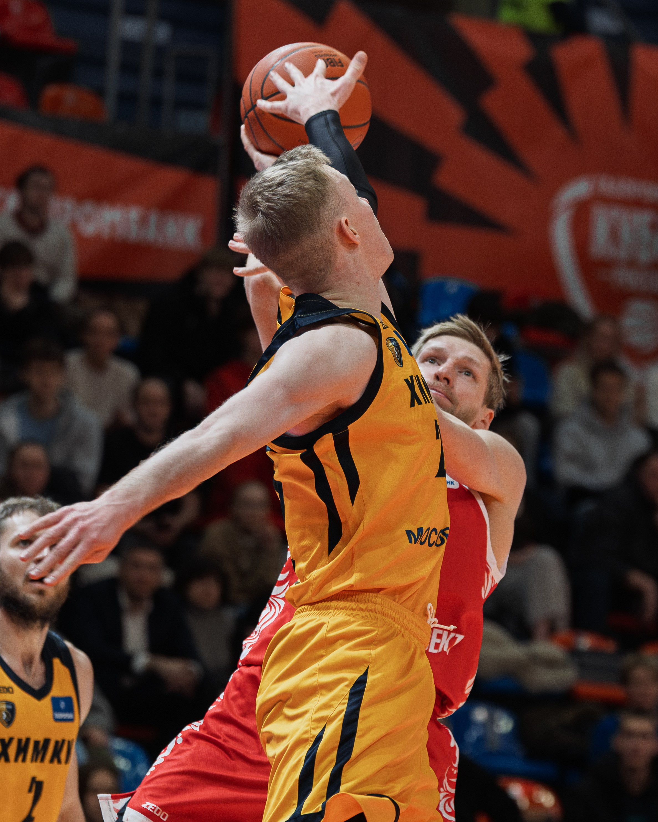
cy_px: 415
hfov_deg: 5.4
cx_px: 336
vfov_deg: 6.7
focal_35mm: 287
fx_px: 6984
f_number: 4.5
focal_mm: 150
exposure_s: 1/800
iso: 800
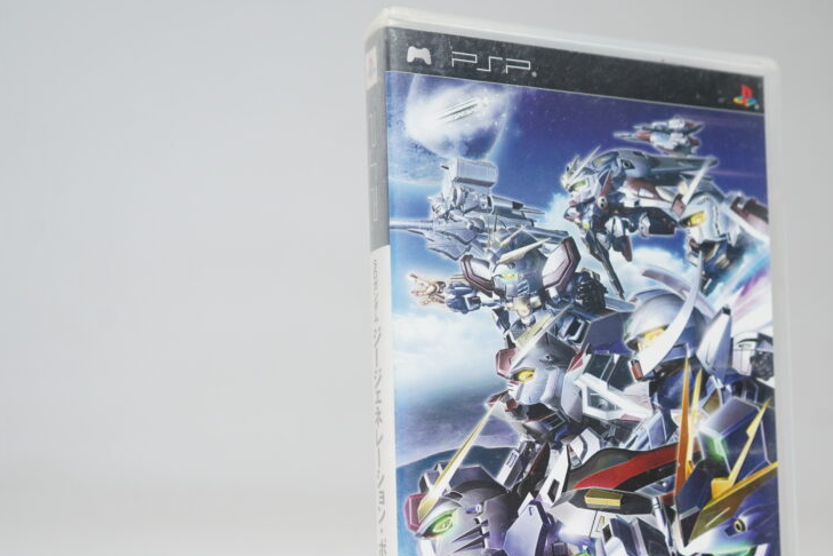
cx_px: 600
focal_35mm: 56
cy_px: 432
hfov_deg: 35.0
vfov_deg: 23.9
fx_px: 1296
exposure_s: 1/40
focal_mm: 34
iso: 1000
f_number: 5
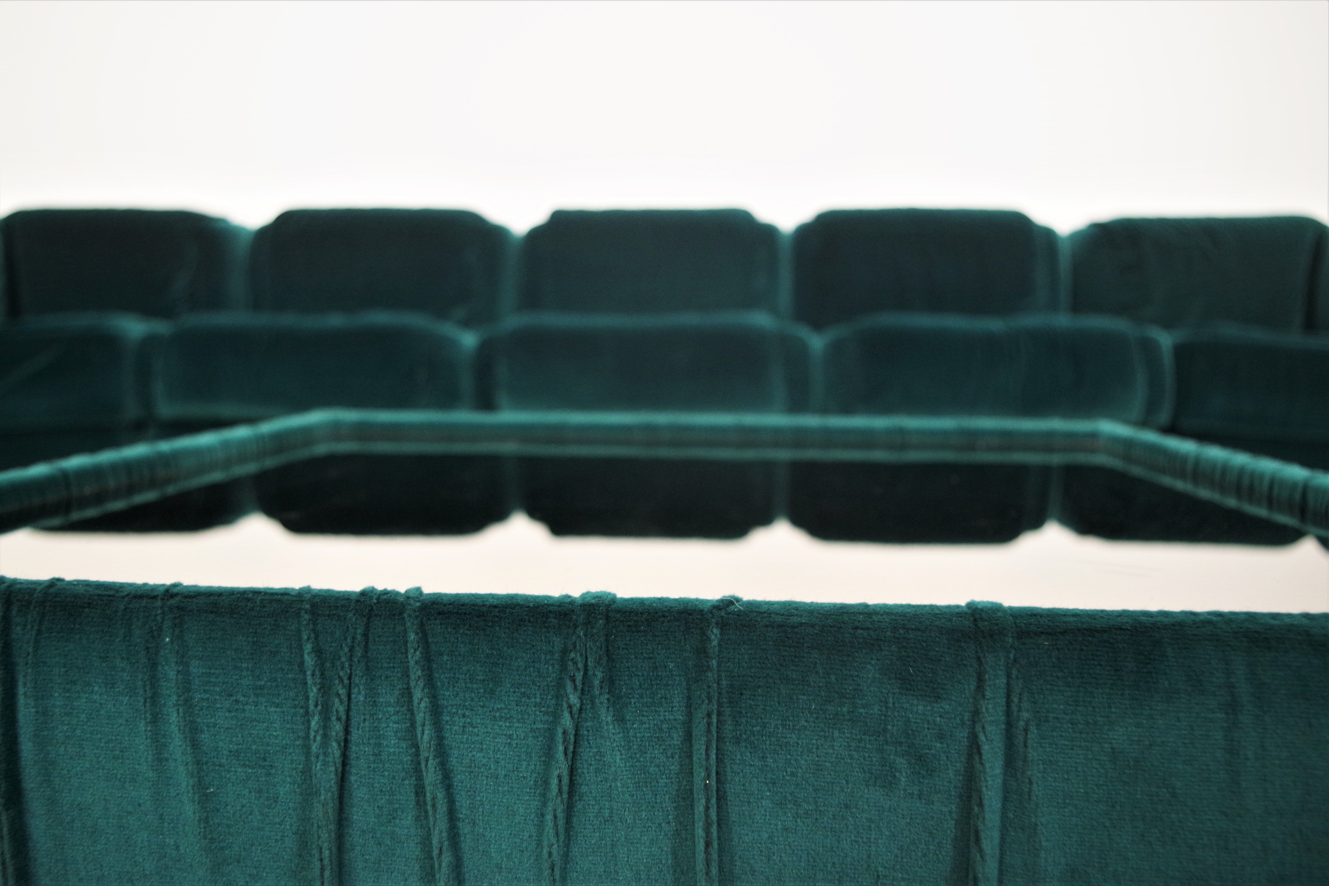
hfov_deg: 61.9
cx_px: 664
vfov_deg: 43.6
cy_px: 443
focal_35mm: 30
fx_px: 1107
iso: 800
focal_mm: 20
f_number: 4
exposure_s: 1/60
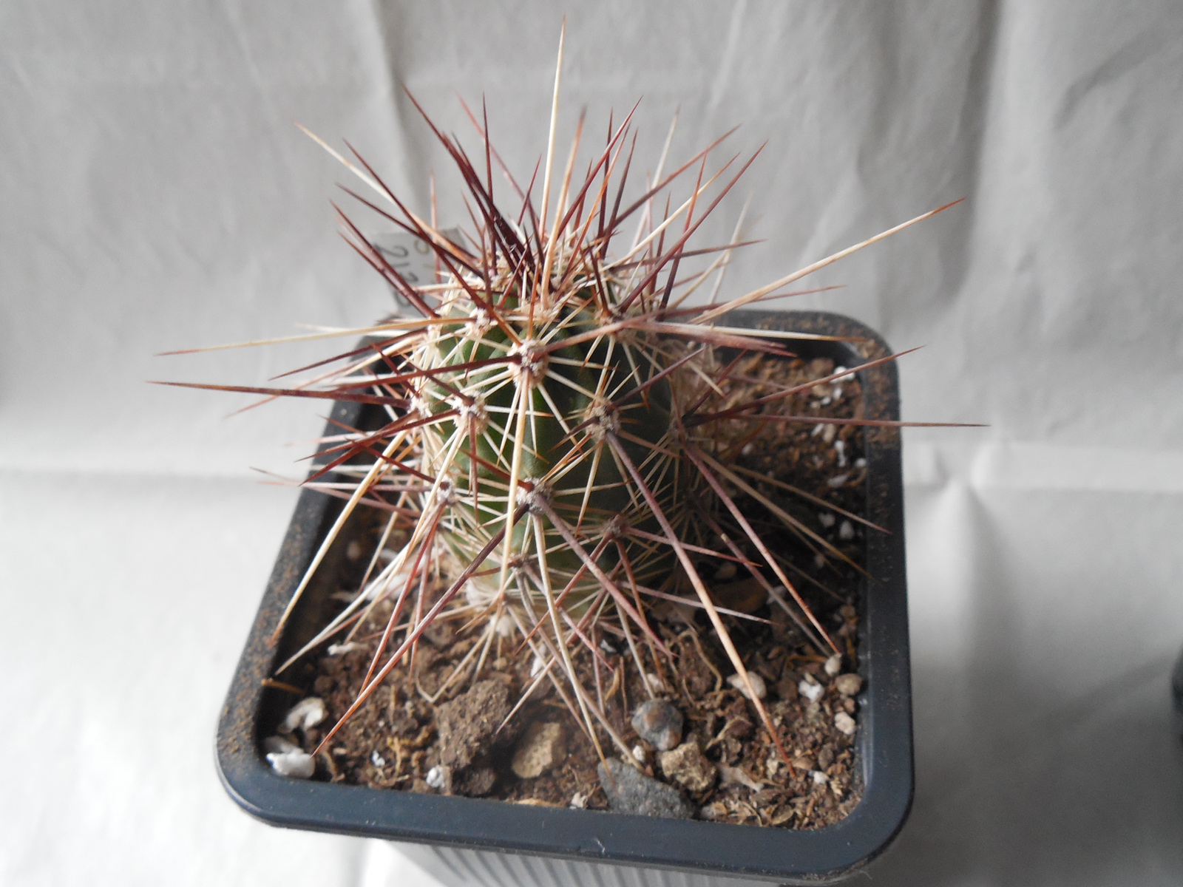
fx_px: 1059
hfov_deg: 58.4
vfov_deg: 45.4
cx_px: 592
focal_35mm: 31
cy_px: 444
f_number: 3.6
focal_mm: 5.6
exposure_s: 1/13
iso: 400
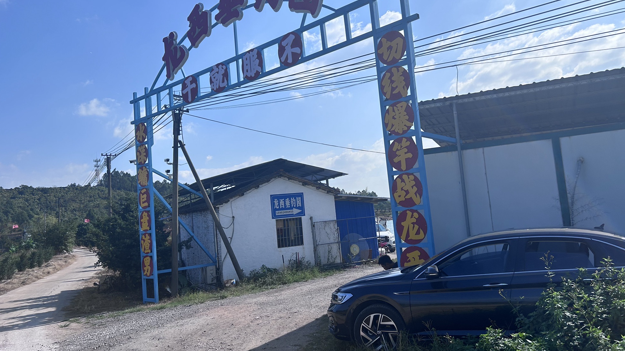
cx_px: 316
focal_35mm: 29
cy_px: 160
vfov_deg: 40.1
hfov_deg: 66.1
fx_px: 481
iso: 50
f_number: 1.5
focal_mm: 5.7
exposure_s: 1/9434
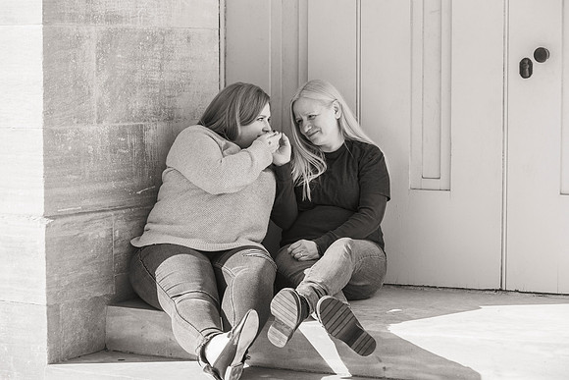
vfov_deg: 14.9
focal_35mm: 92
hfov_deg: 22.2
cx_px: 291
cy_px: 185
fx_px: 1453
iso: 400
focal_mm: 86
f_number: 4
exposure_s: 1/2000
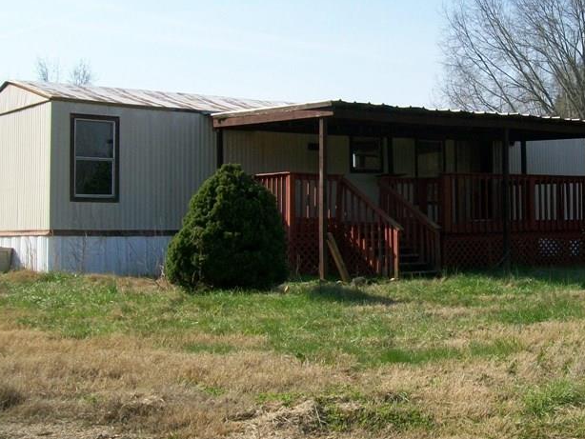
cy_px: 179
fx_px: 1014
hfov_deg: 31.8
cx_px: 412
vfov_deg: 24.4
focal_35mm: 60
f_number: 4.8
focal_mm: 6
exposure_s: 1/400
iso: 64
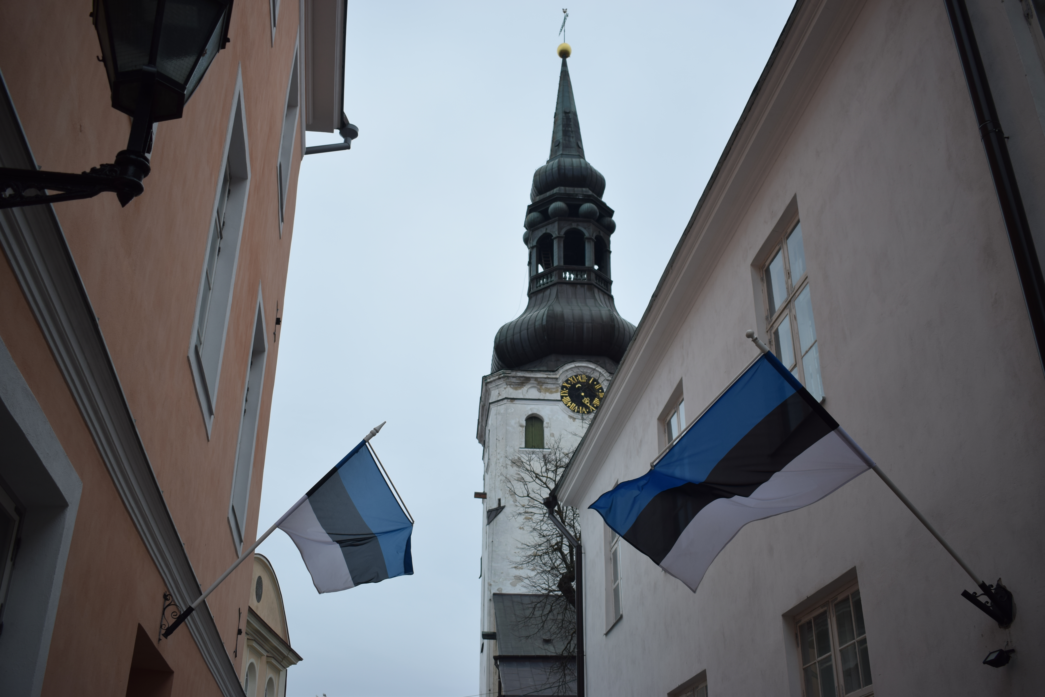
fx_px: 1045
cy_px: 348
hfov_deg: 53.1
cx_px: 522
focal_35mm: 36
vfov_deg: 36.9
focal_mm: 24
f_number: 3.8
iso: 100
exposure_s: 1/250
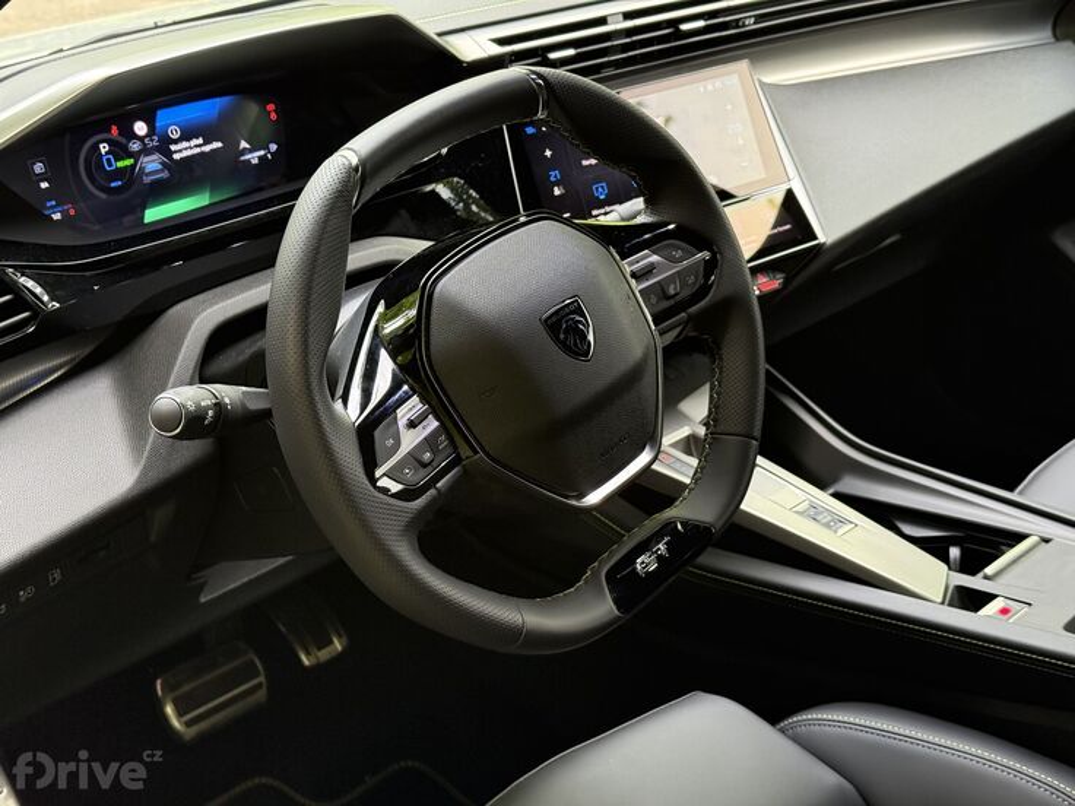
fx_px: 1491
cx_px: 538
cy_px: 403
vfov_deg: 30.3
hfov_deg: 39.7
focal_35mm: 48
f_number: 1.78
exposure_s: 1/65
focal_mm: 6.76
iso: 200
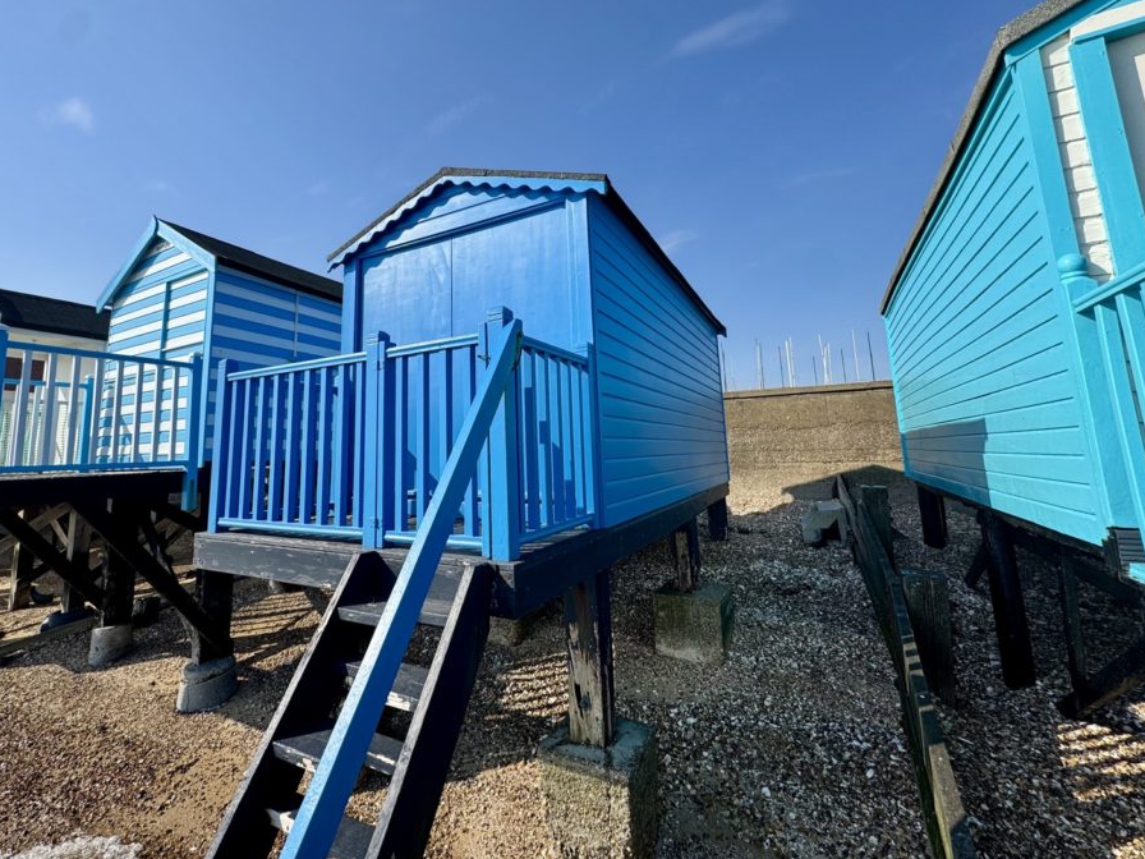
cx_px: 515
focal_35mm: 16
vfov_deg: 77.7
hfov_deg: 94.2
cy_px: 371
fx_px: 529
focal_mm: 2.22
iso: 40
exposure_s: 1/2028
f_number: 2.2
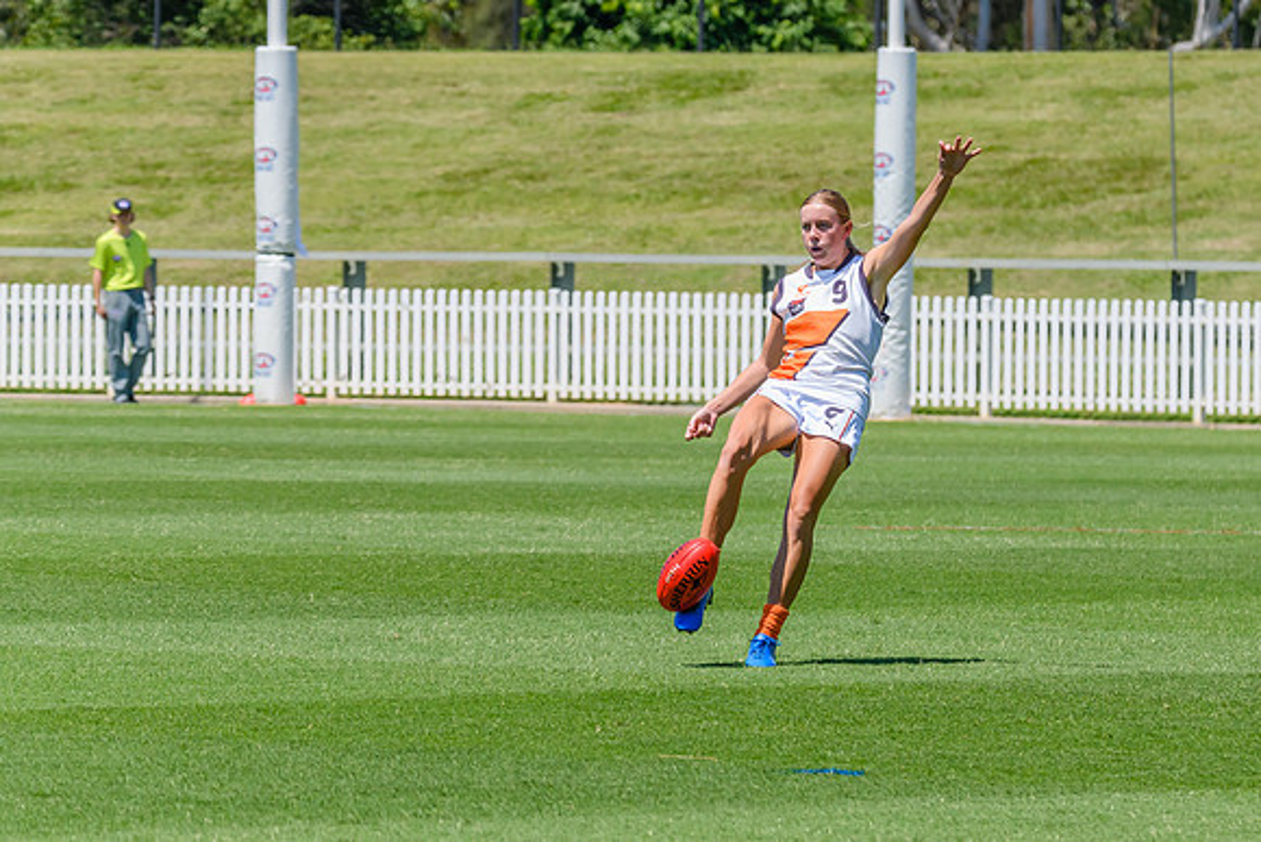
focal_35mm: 393
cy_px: 317
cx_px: 795
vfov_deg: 3.5
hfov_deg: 5.2
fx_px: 13756
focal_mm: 240
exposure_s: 1/2000
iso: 800
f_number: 9
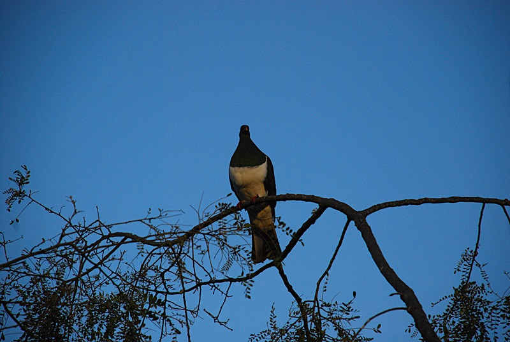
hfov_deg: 10.1
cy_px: 171
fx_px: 2873
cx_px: 255
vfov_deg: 6.8
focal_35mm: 202
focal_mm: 135
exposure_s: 1/1600
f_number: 5.6
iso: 400
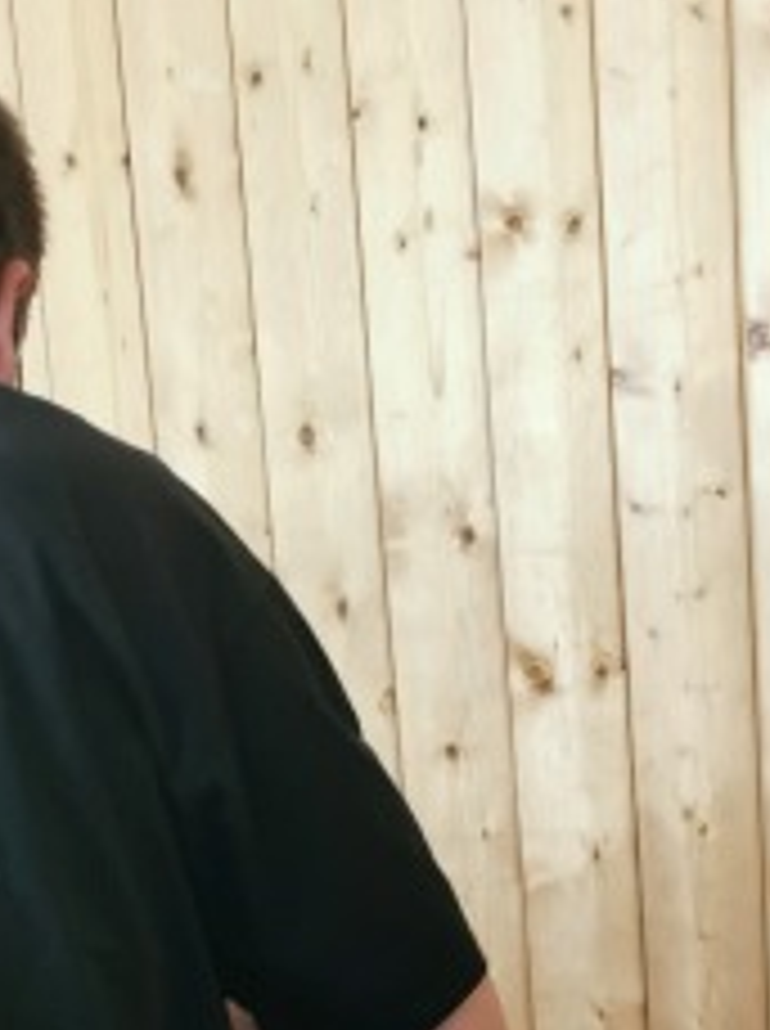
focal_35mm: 98
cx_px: 1148
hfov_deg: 14.1
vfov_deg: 16.9
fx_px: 2915
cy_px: 1795
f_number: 1.6
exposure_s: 1/50
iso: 100
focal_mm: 5.56
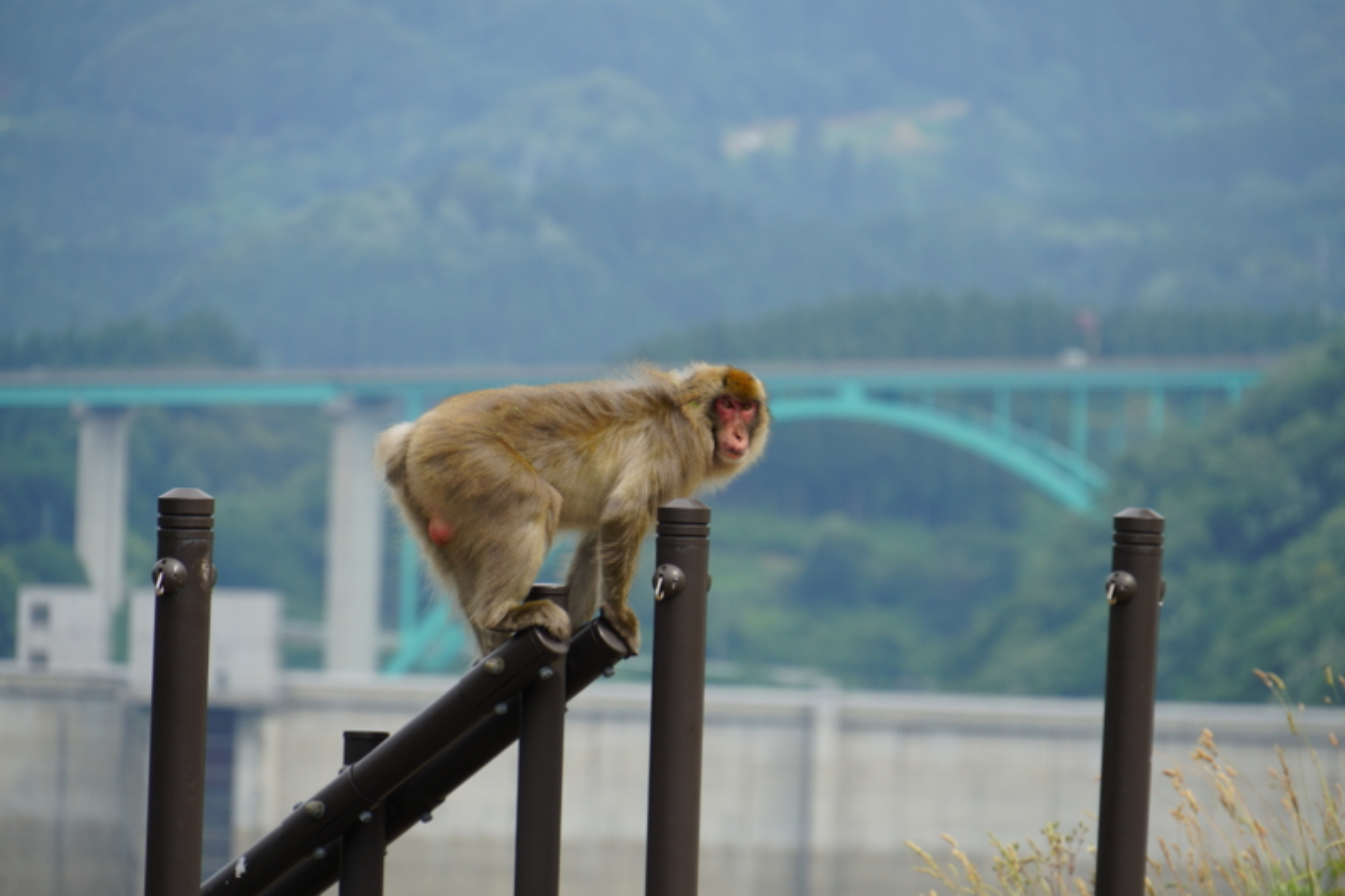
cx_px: 672
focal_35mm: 300
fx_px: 11205
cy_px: 448
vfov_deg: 4.6
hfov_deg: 6.9
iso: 100
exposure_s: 1/320
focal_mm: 200
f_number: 6.3
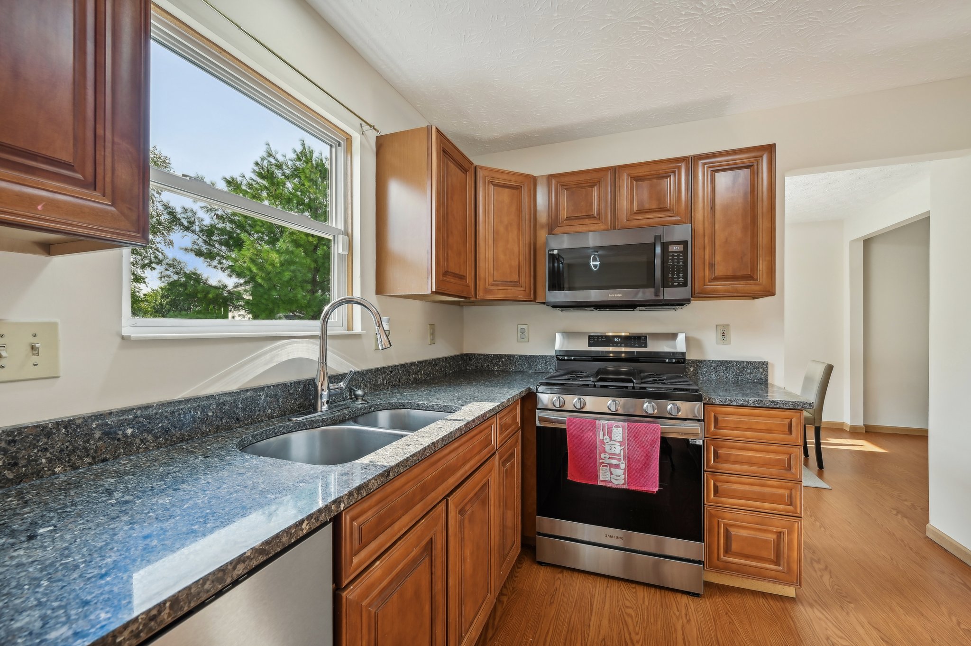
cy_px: 323
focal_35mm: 14
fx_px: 377
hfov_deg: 104.3
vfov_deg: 81.1
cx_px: 486
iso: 400
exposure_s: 1/60
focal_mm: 14
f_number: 8
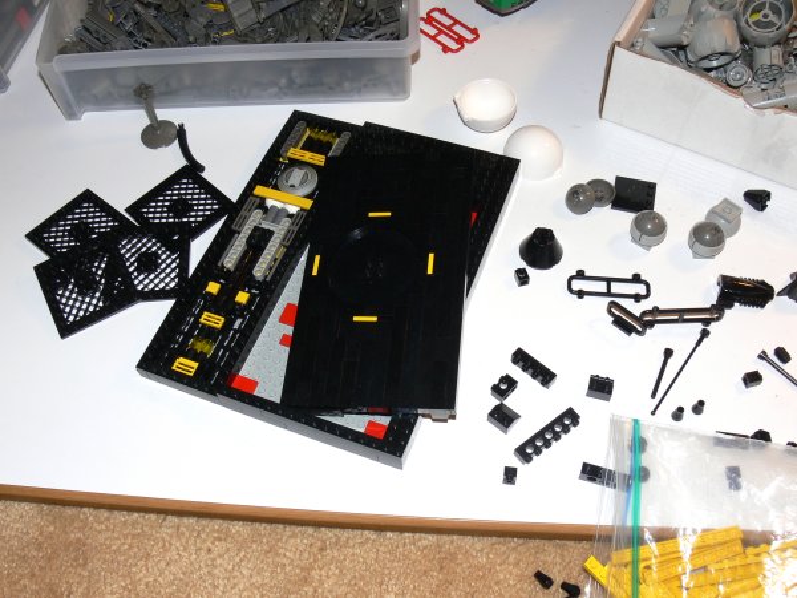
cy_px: 299
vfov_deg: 40.7
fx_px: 806
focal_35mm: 35
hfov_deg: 52.6
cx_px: 398
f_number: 6.3
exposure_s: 1/30
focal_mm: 7.4
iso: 80
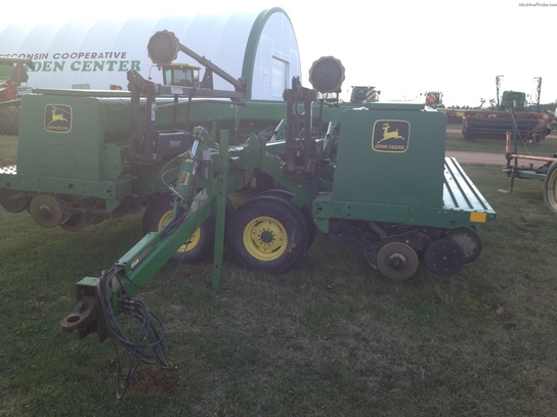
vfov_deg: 40.7
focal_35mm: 35
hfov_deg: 52.6
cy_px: 208
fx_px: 563
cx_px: 278
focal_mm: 4.28
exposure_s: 1/330
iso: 50
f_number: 2.4
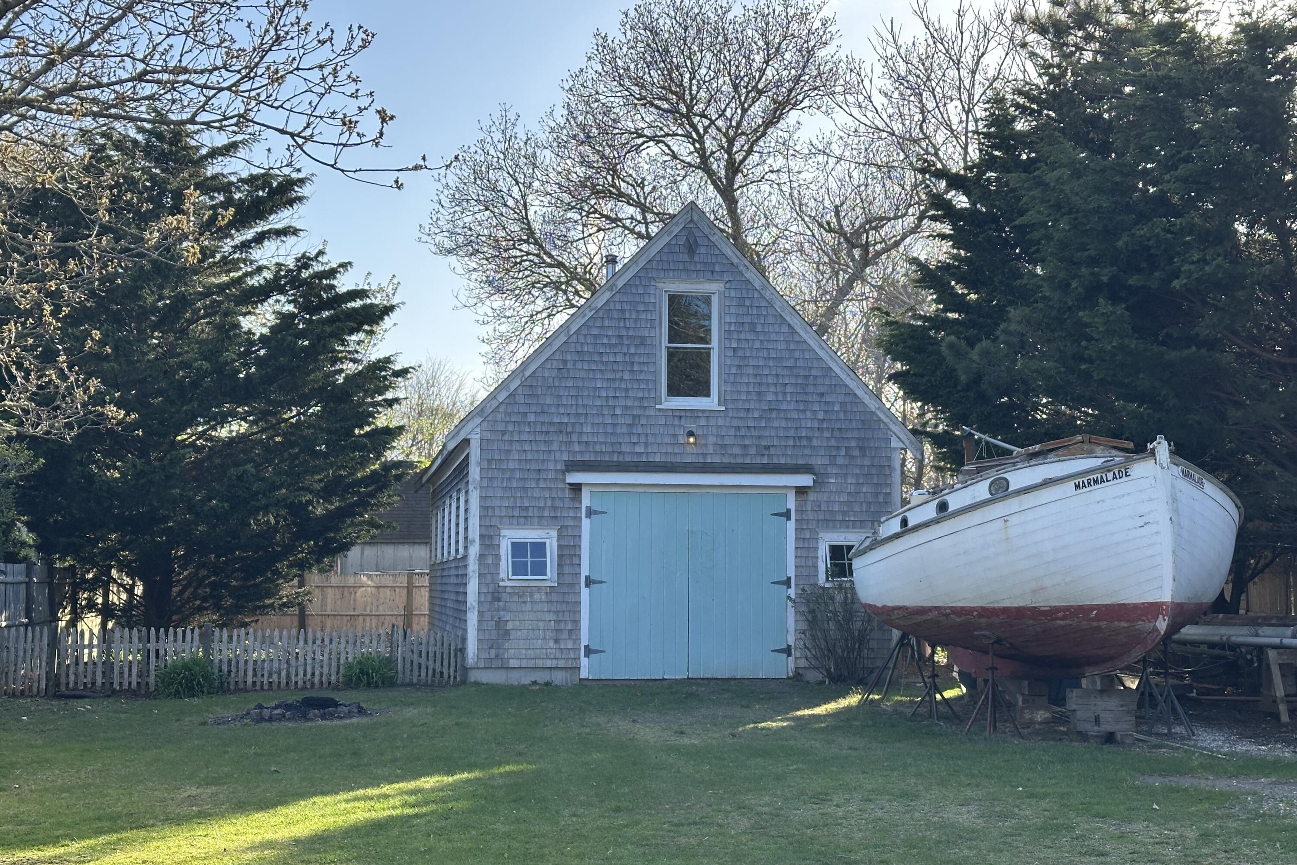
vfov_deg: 27.0
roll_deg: +0.2
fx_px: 1801
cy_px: 468
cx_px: 649
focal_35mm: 50
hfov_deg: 39.6
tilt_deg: +4.7
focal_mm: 6.86
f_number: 1.78
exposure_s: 1/1667
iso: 64
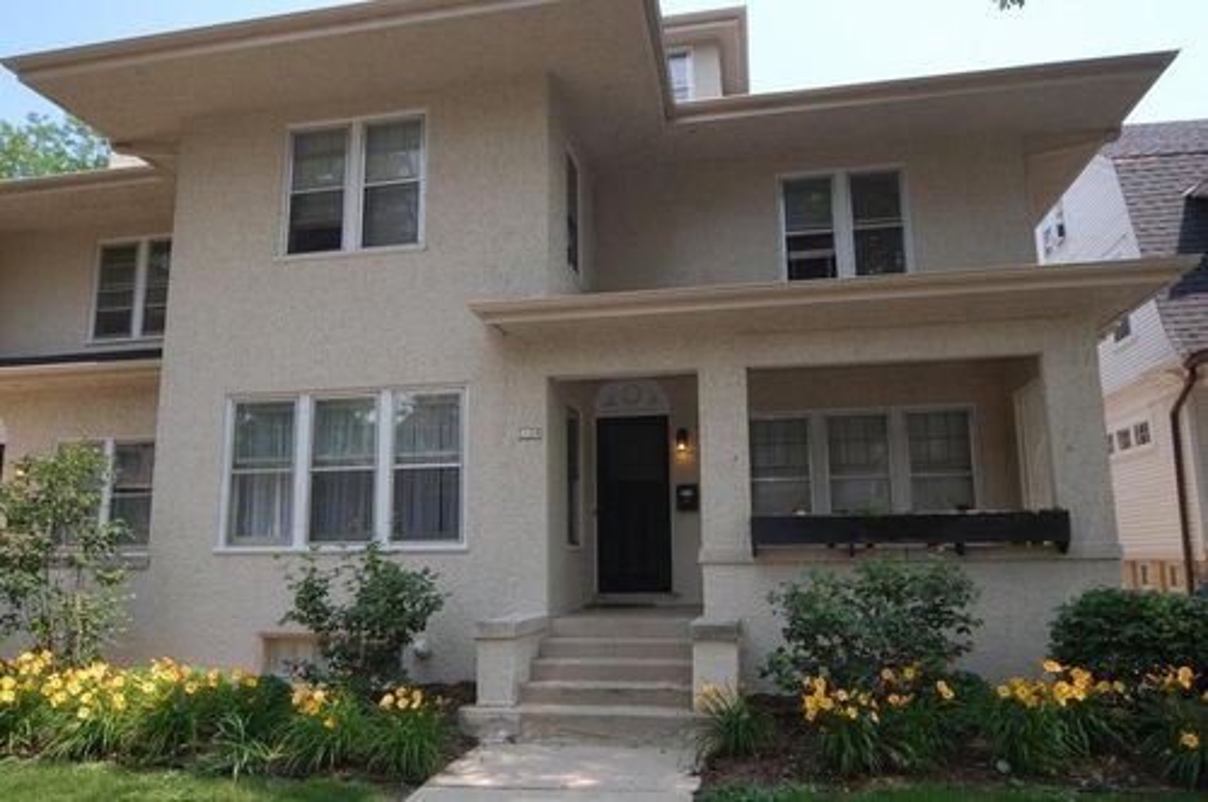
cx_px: 604
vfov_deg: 50.3
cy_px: 401
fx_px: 855
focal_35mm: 26
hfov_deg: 70.5
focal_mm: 17
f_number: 8
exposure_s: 1/250
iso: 320
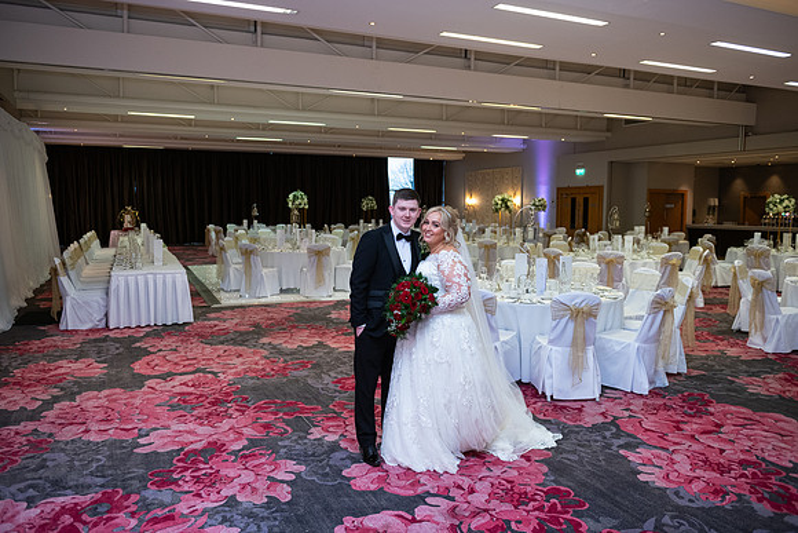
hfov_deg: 65.5
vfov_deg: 46.4
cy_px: 266
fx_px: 621
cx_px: 399
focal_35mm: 28
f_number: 3.5
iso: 1000
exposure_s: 1/160
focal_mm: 28
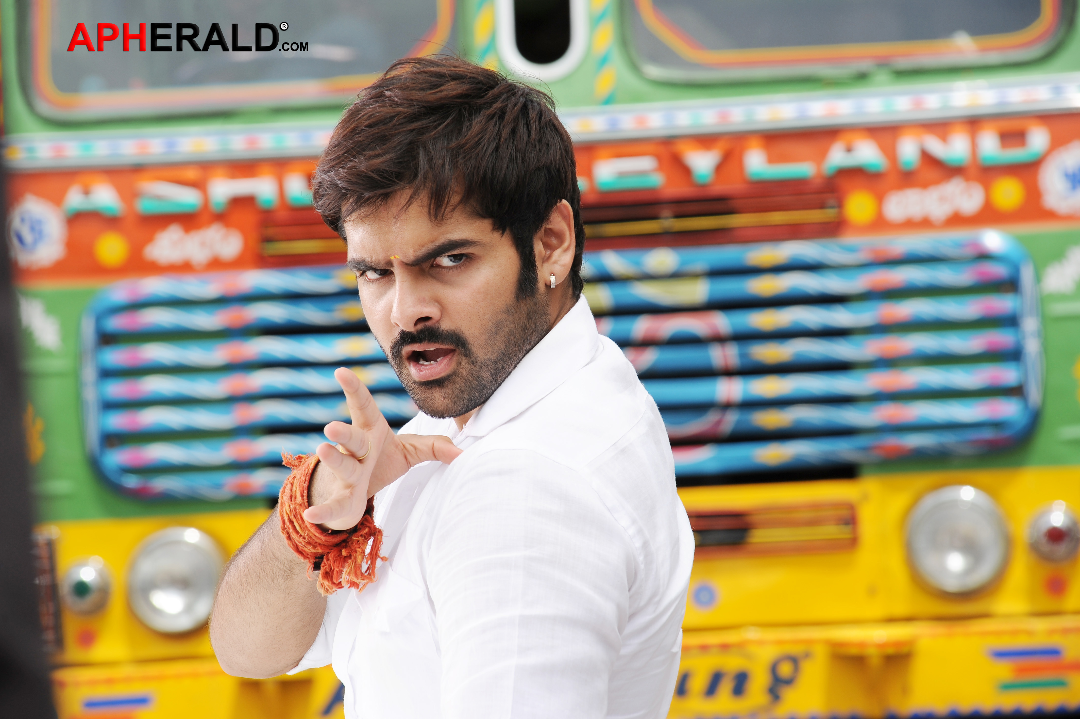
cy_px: 360
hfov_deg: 10.3
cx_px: 540
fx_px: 5996
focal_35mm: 200
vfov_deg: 6.9
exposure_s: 1/320
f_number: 11
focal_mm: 200
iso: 200
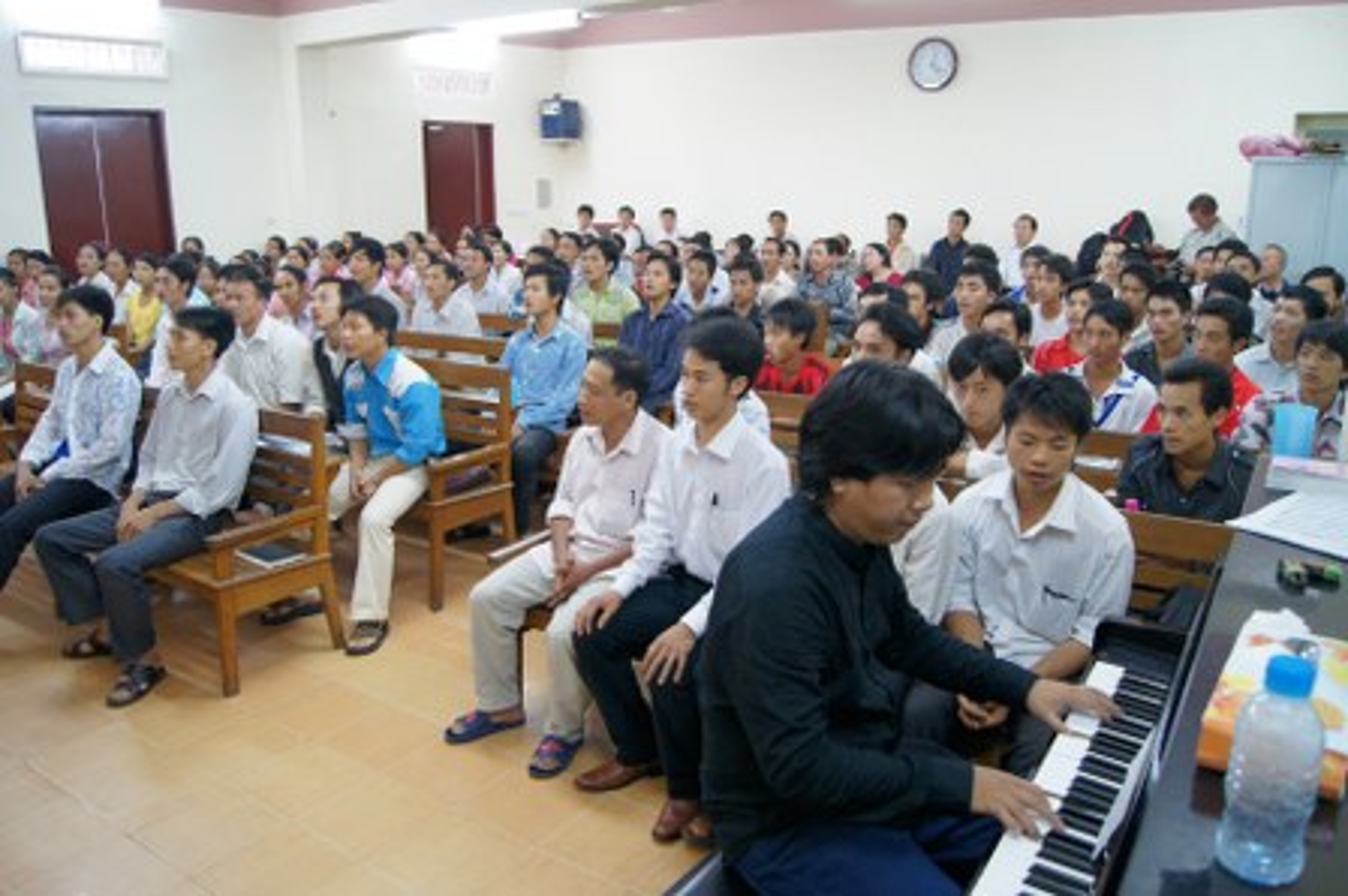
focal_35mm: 27
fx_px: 1010
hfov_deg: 67.4
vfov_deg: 47.9
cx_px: 674
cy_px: 448
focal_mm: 18
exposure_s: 1/30
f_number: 4
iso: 800
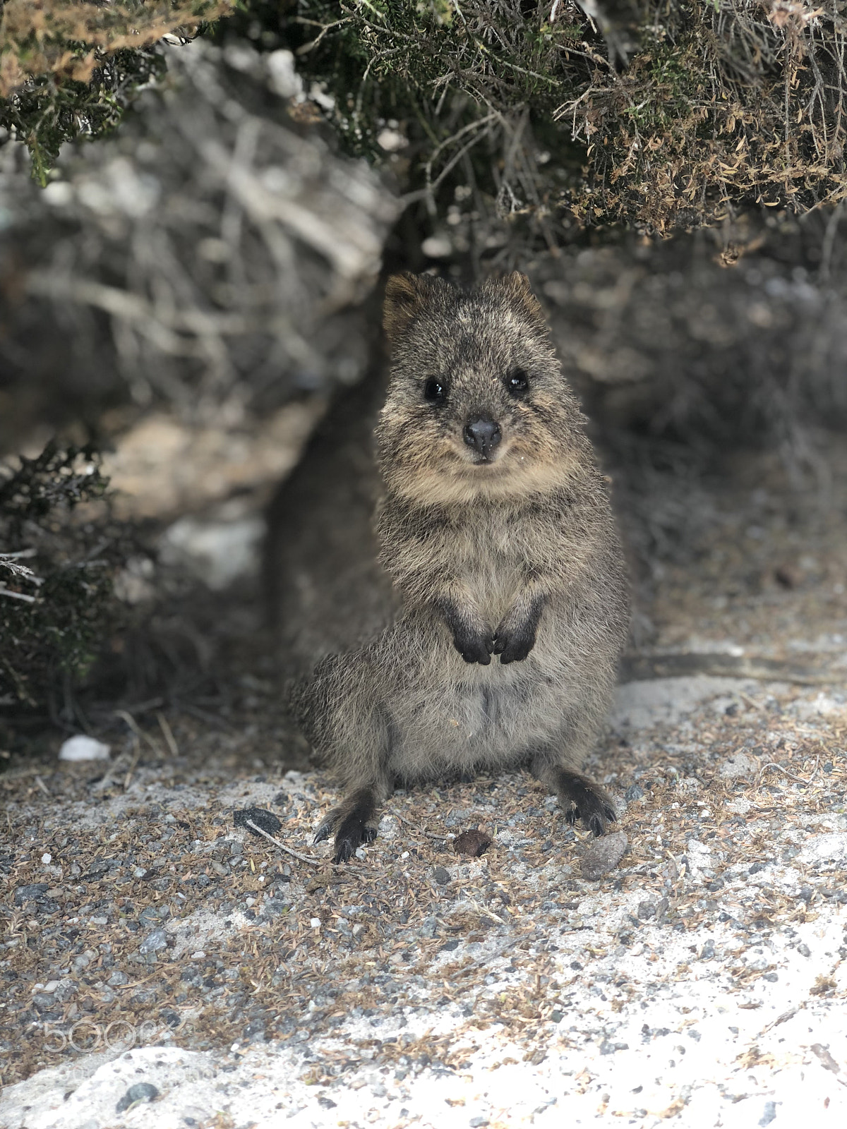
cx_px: 424
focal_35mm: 52
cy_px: 564
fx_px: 1696
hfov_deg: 28.0
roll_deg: -0.1
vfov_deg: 36.8
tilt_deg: -13.1
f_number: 2.4
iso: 25
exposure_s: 1/100
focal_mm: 6
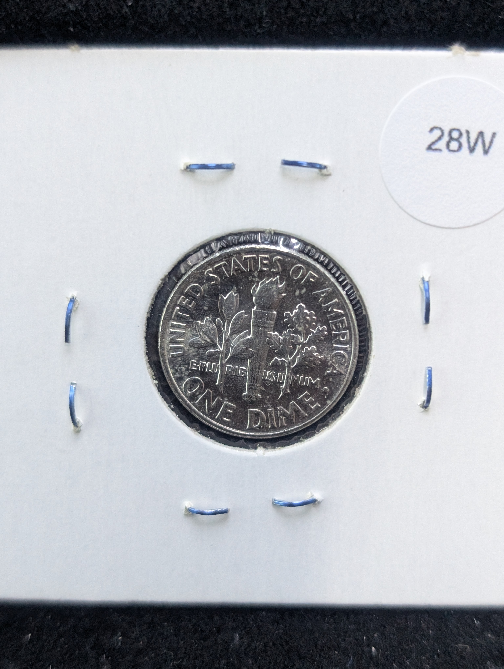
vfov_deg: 38.9
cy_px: 334
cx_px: 252
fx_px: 949
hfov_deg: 29.7
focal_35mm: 49
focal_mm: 6.9
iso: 731
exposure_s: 1/120
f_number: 1.68
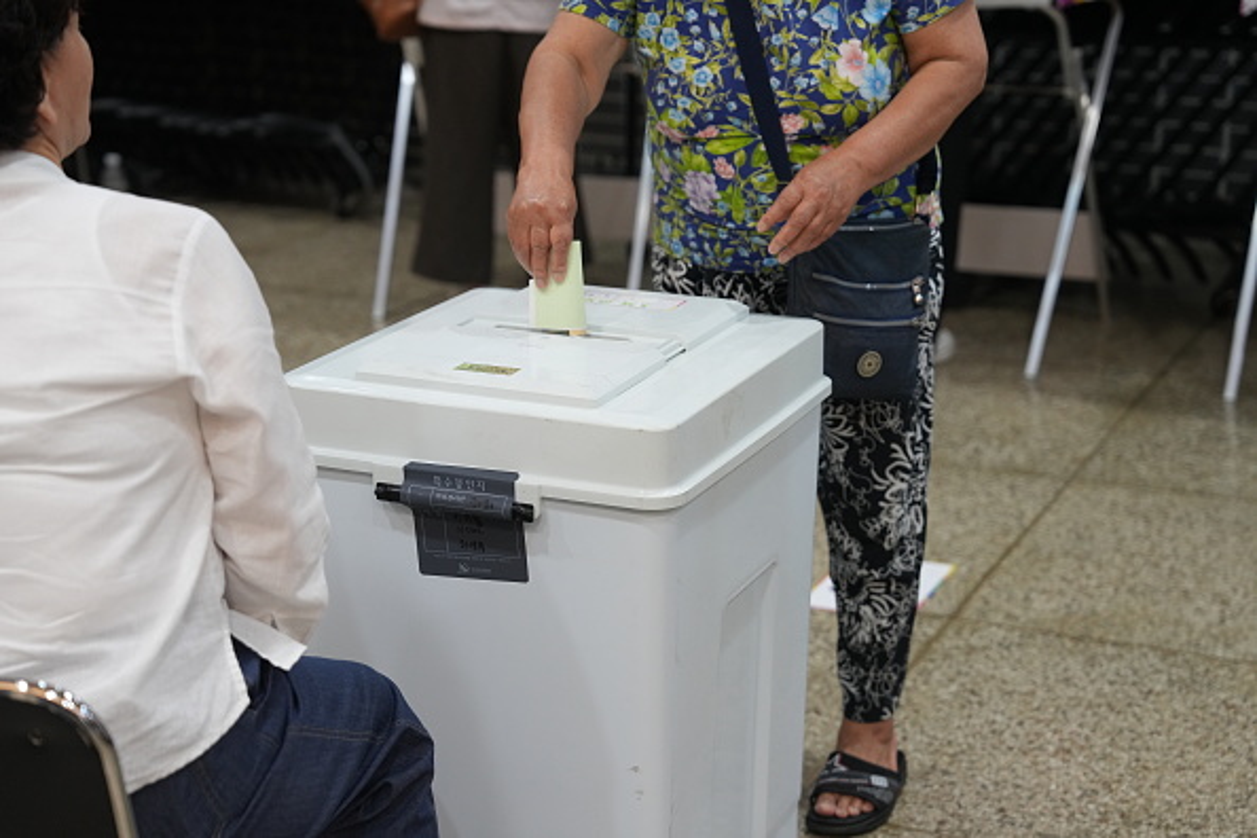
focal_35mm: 70
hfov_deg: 28.8
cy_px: 419
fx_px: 2444
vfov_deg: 19.5
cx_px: 628
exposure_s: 1/160
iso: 1600
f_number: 3.2
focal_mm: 70
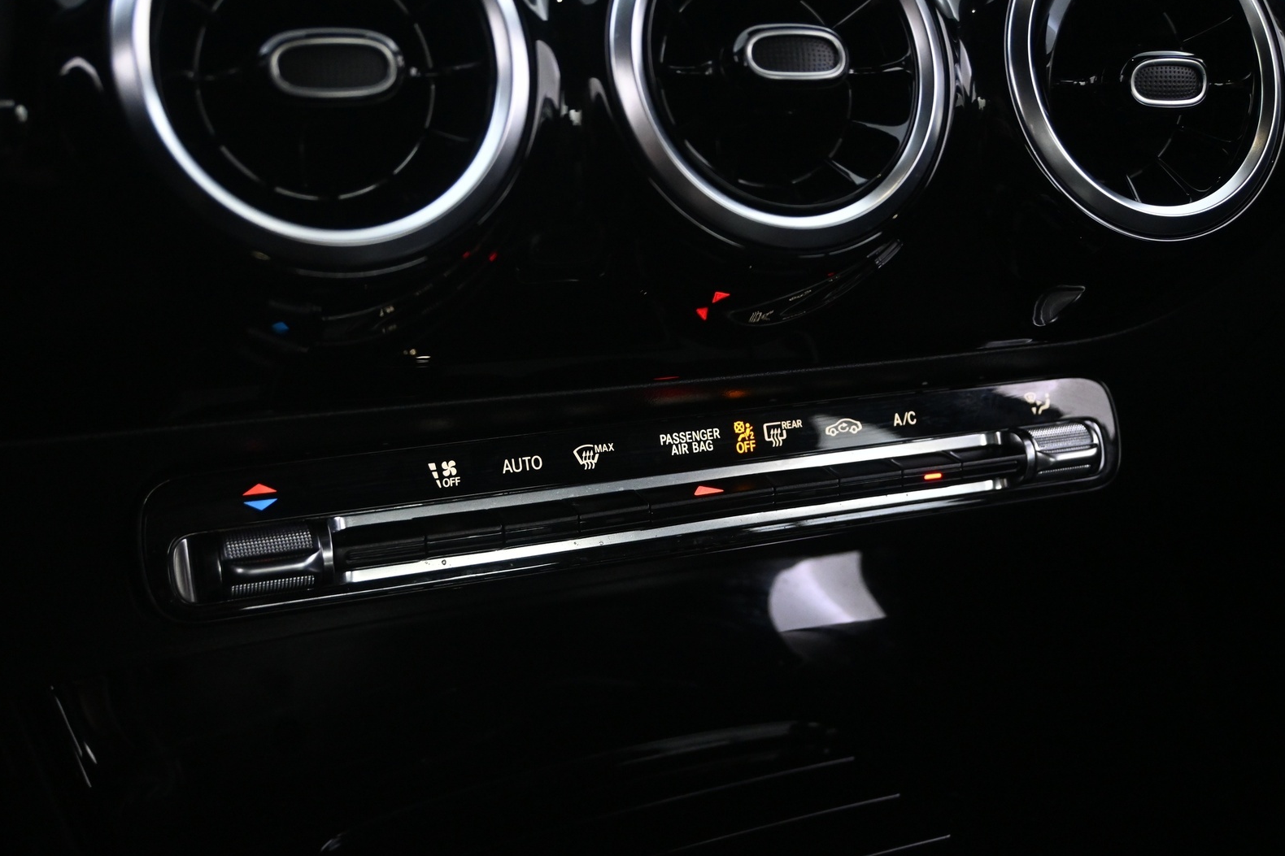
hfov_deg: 47.7
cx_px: 642
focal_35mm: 41
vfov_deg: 32.8
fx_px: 1455
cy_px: 433
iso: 3200
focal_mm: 26.5
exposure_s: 1/25
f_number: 4.5
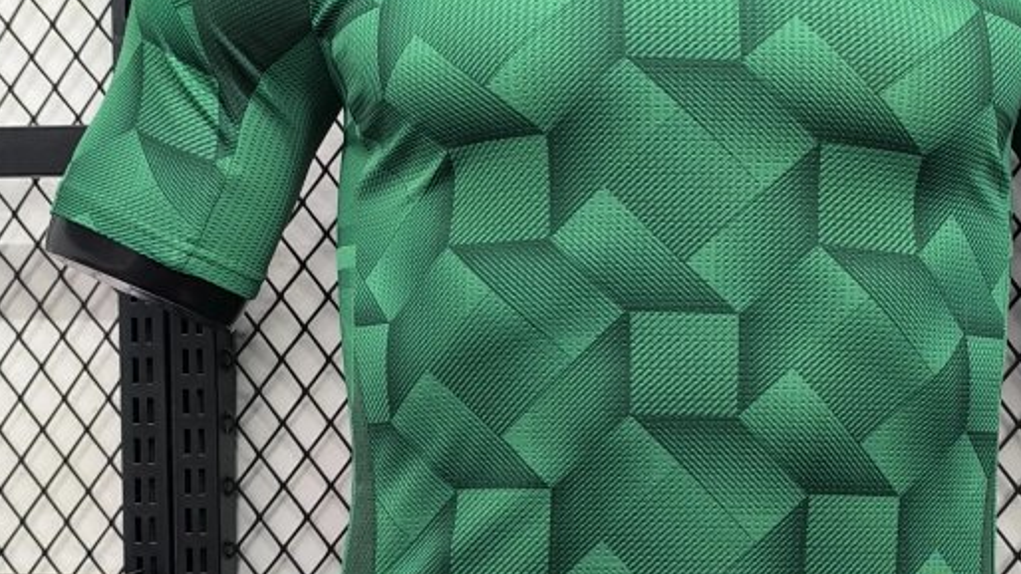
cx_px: 654
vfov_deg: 22.9
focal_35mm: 52
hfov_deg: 39.5
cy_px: 392
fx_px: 1408
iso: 640
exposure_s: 1/50
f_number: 1.65
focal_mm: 6.14
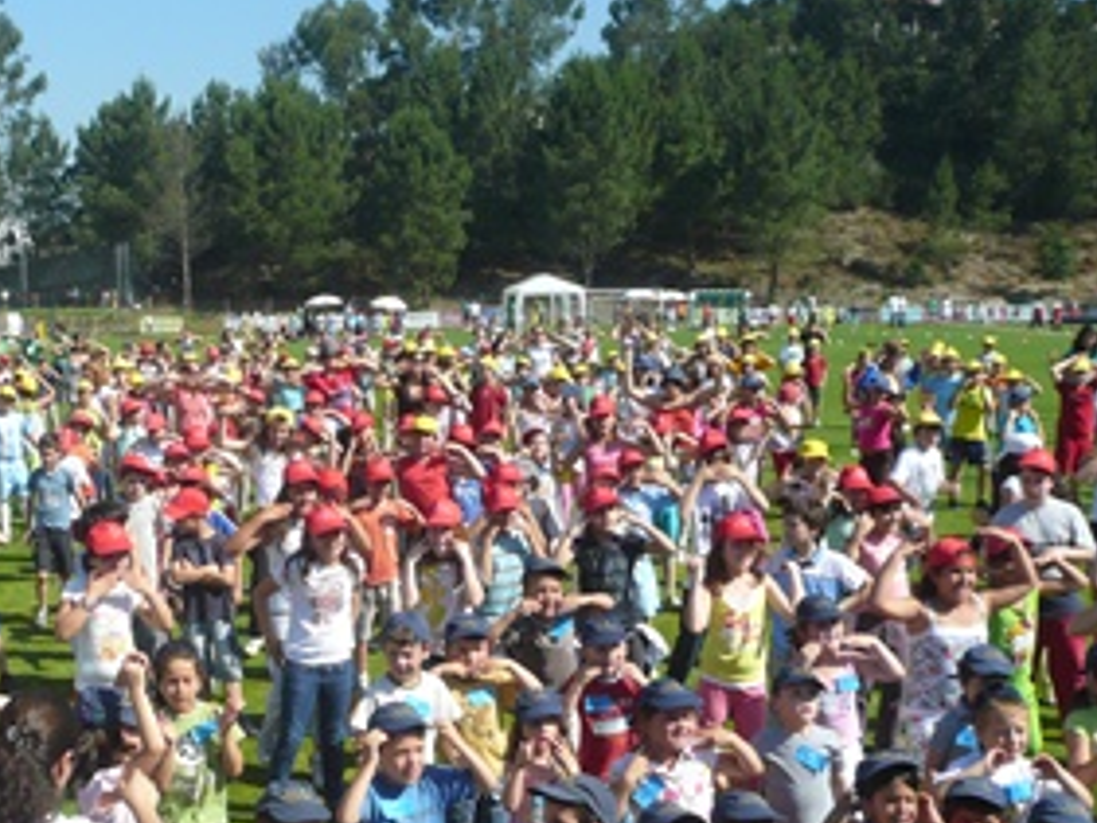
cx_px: 312
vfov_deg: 28.4
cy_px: 558
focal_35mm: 51
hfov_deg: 36.8
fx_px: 1617
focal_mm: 5.2
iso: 100
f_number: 9
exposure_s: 1/200
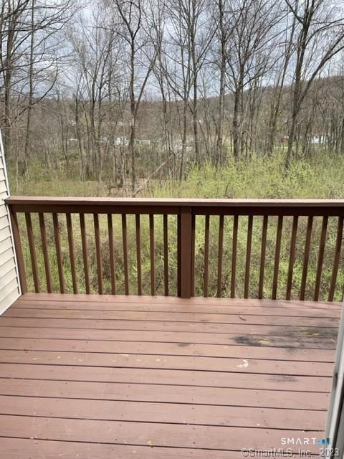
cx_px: 172
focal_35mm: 26
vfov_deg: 67.3
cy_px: 230
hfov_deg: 53.1
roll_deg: +0.6
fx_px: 345
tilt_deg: -15.7
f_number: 1.6
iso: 32
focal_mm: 4.2
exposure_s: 1/932
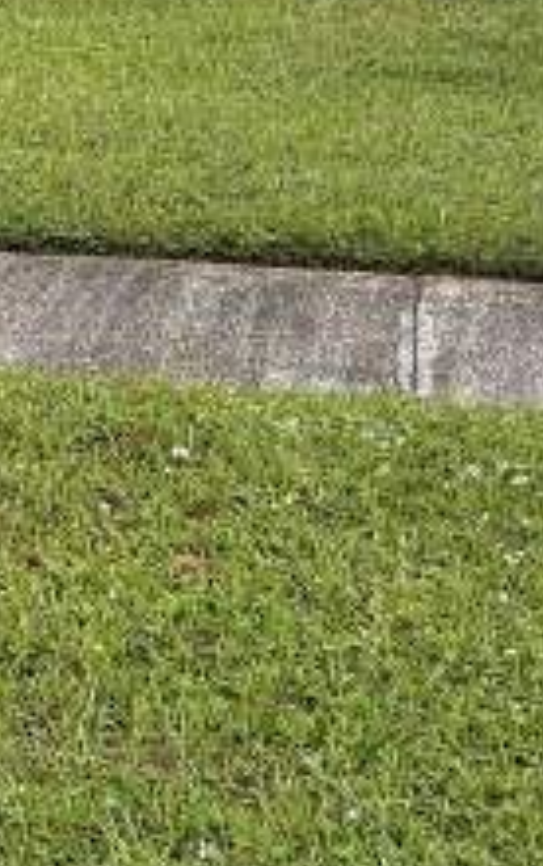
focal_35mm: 100
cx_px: -146
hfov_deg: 12.7
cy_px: -12
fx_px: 2362
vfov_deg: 20.1
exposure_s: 1/1751
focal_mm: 5.96
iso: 50
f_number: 1.6
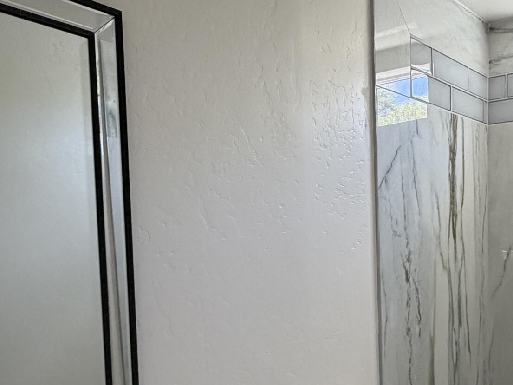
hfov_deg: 47.1
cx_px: 388
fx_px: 563
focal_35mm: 38
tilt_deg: -4.9
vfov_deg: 36.7
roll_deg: +0.7
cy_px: 296
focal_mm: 2.22
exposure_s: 1/121
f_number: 2.2
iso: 250
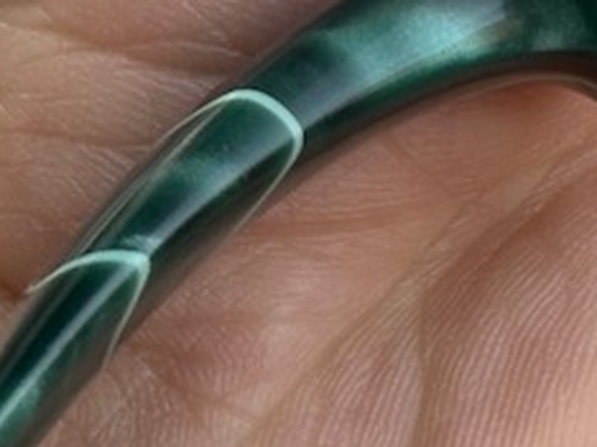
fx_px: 4531
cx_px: 1133
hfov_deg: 7.3
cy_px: -490
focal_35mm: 263
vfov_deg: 5.5
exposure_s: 1/291
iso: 64
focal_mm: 6.86
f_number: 1.78
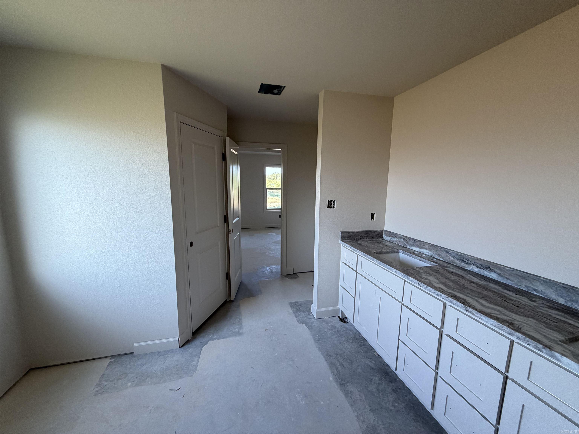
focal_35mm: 14
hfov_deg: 102.1
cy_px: 217
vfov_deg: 85.7
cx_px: 290
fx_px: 234
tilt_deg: -8.9
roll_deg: -0.5
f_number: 2.2
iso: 160
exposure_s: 1/121
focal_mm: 2.22
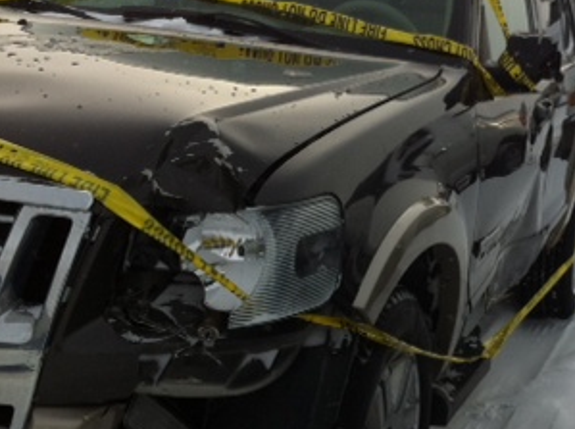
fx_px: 1243
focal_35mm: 75
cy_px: 158
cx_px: 483
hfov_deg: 25.5
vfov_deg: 19.5
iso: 80
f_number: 2.8
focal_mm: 3.85
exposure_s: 1/887
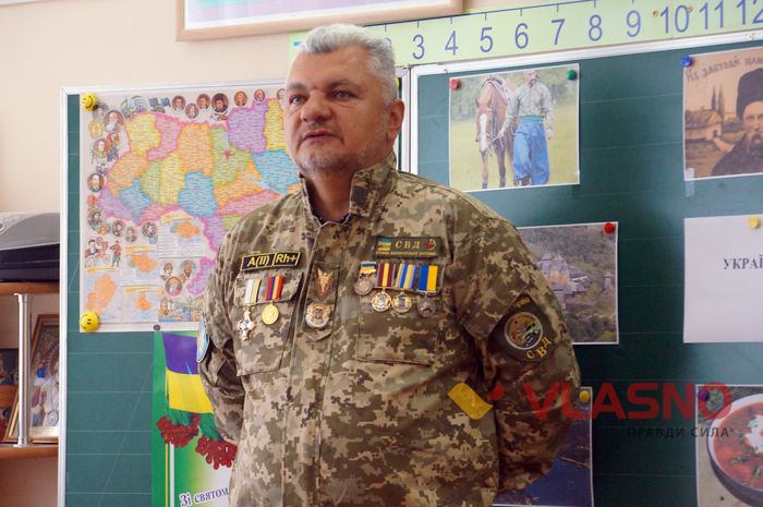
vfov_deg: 10.1
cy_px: 254
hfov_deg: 15.2
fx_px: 2858
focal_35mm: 135
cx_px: 382
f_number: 5.6
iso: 3200
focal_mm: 90
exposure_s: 1/100
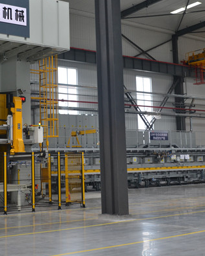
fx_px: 477
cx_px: 72
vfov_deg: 29.9
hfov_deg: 24.2
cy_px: 93
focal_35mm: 63
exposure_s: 1/80
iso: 400
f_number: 4.5
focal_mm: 22
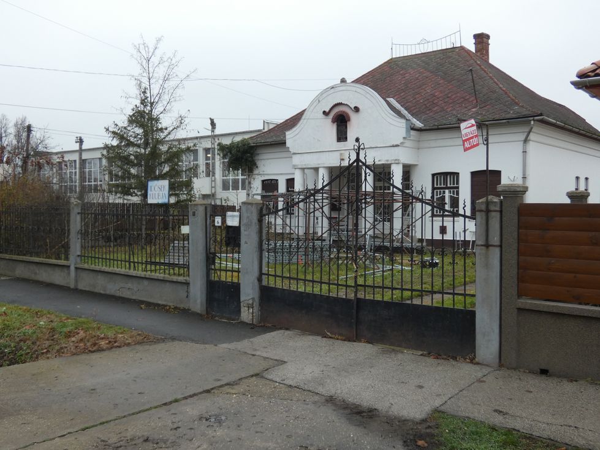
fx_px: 572
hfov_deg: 55.4
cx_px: 300
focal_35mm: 33
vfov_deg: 42.9
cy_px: 225
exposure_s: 1/80
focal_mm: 6
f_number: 3.4
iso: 125
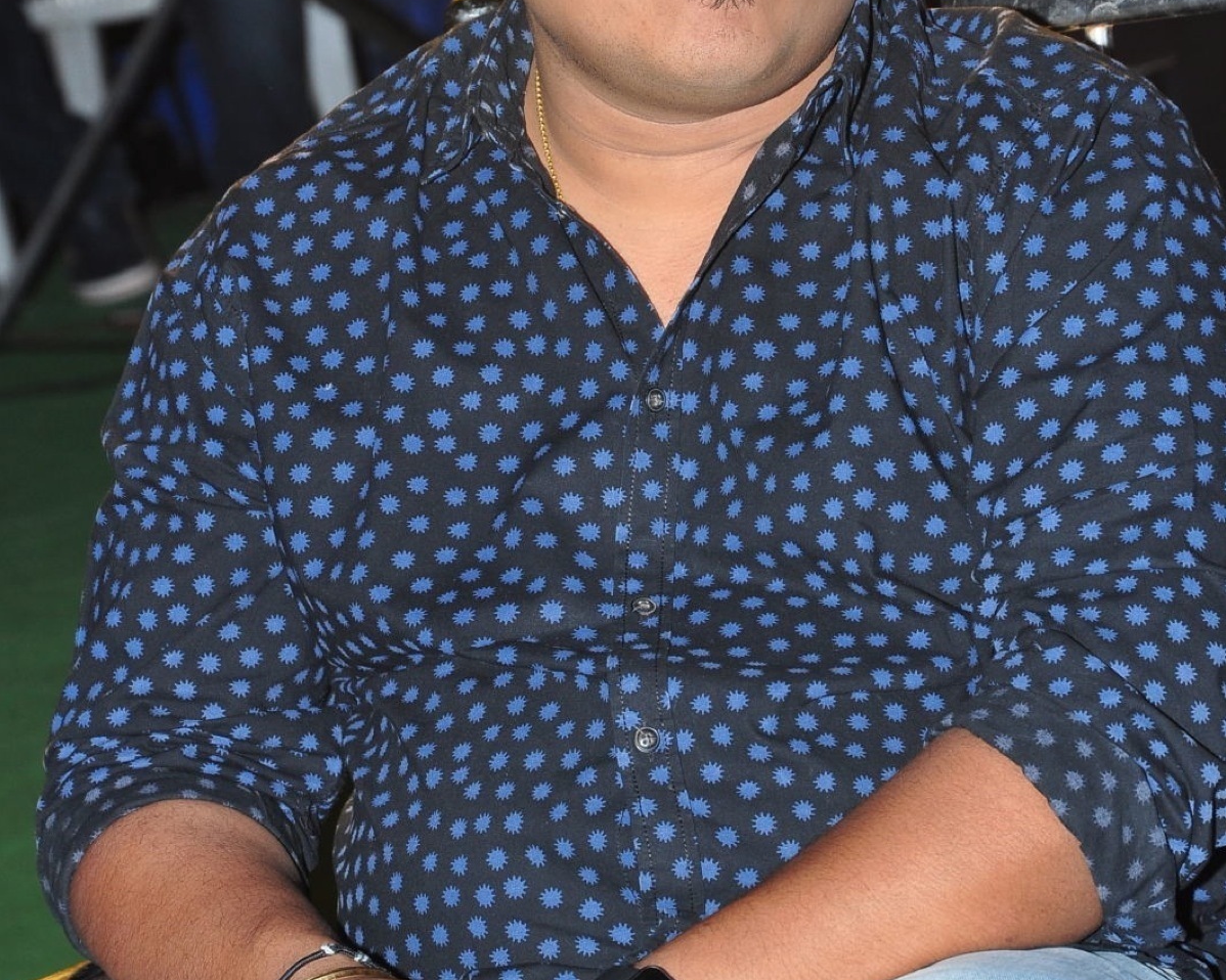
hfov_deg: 9.3
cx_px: 613
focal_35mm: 208
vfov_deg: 7.4
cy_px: 382
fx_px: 7546
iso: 400
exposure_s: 1/125
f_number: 9
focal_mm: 98
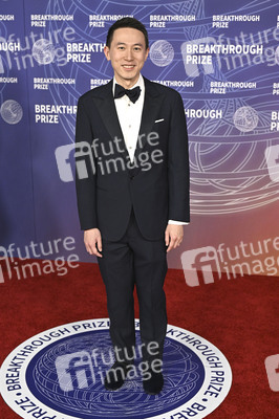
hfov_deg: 27.5
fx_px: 571
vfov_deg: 40.4
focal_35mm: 49
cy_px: 210
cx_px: 140
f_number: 4
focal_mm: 49
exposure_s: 1/320
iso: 2000
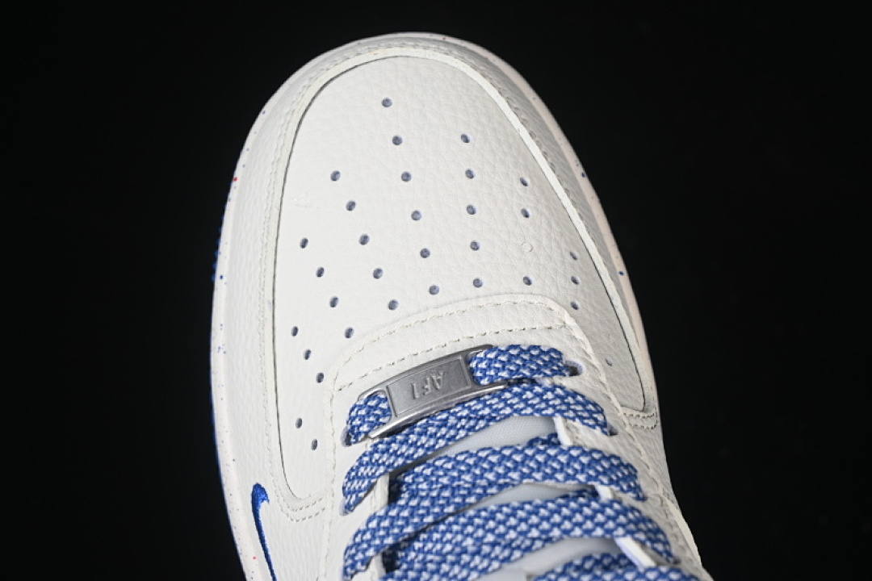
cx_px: 436
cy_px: 290
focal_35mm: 75
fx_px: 1817
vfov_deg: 18.2
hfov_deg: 27.0
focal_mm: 50
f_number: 7.1
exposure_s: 1/100
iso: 160
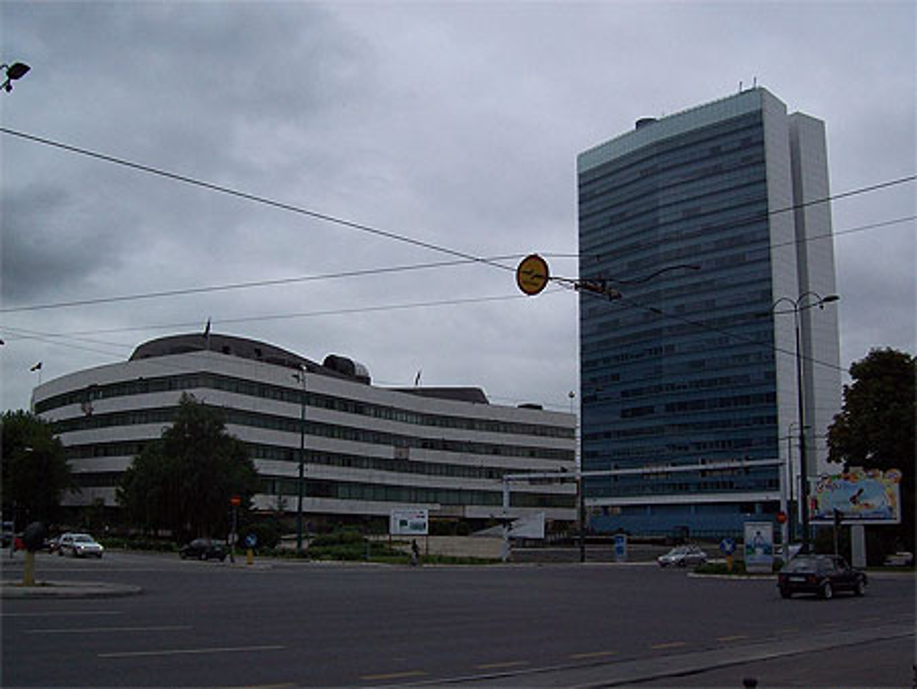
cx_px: 458
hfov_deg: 51.3
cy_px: 344
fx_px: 954
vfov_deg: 39.7
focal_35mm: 36
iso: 80
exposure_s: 1/299
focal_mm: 6
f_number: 4.8
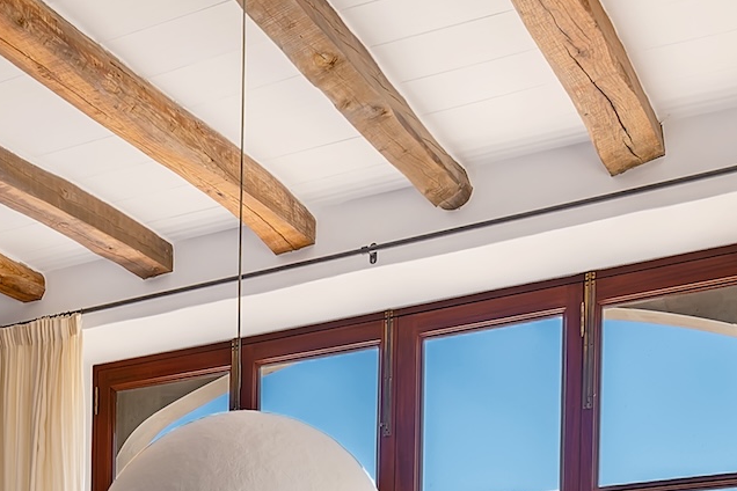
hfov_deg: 31.8
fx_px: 1208
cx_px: 34
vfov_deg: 20.3
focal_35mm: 59
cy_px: 703
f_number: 8
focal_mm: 10
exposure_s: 1/125
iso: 200
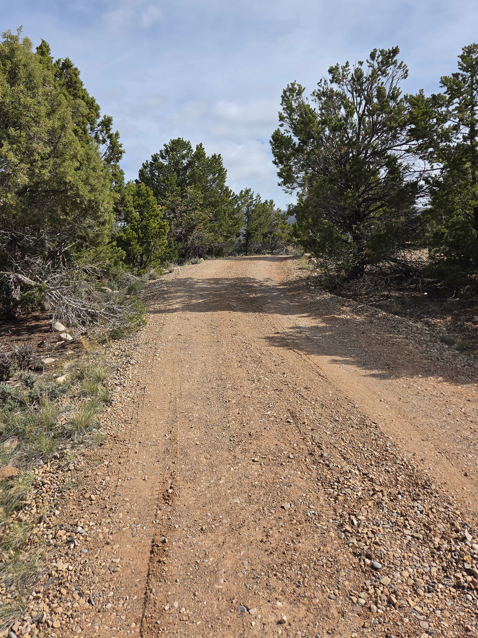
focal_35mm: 28
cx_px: 217
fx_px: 516
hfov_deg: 49.7
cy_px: 252
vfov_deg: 62.8
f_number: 1.8
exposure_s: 1/5717
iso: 80
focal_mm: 5.4
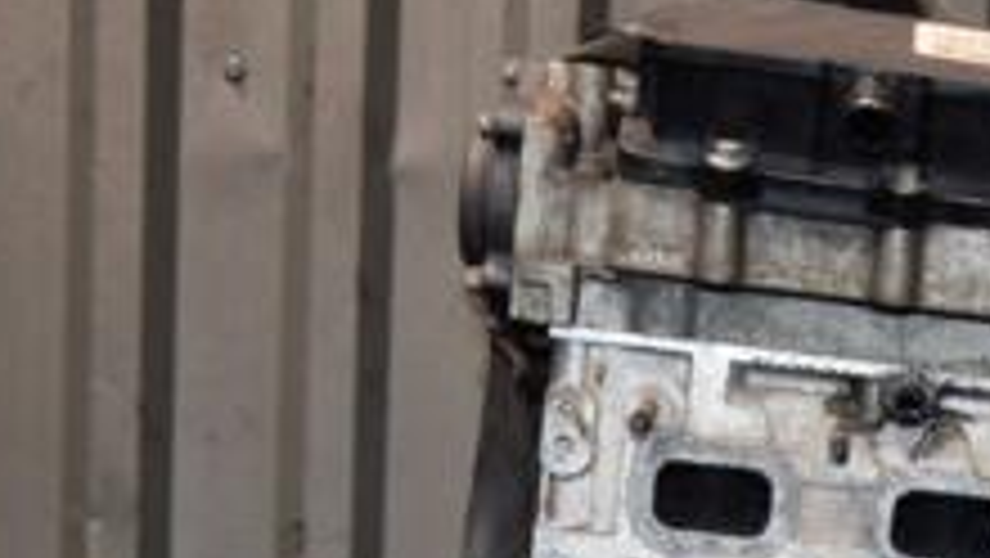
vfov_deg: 11.2
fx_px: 2705
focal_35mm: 103
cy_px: 873
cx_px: 1071
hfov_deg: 19.9
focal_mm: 24
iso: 800
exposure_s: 1/60
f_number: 5
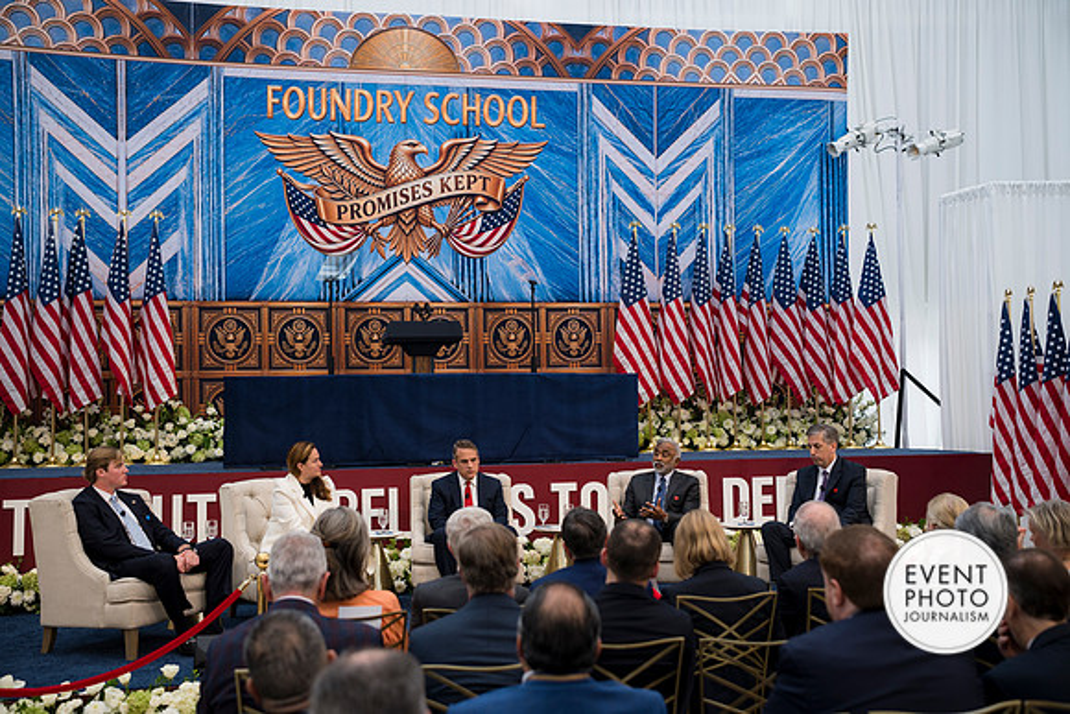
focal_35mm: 40
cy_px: 357
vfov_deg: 33.4
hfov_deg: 48.4
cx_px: 535
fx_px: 1189
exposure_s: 1/200
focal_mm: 40
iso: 140
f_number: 2.8
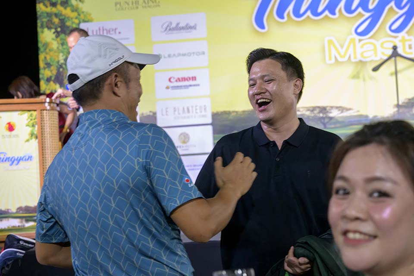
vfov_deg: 22.3
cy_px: 138
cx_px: 207
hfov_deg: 32.9
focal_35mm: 61
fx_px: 701
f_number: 5.6
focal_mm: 61
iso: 5000
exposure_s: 1/200
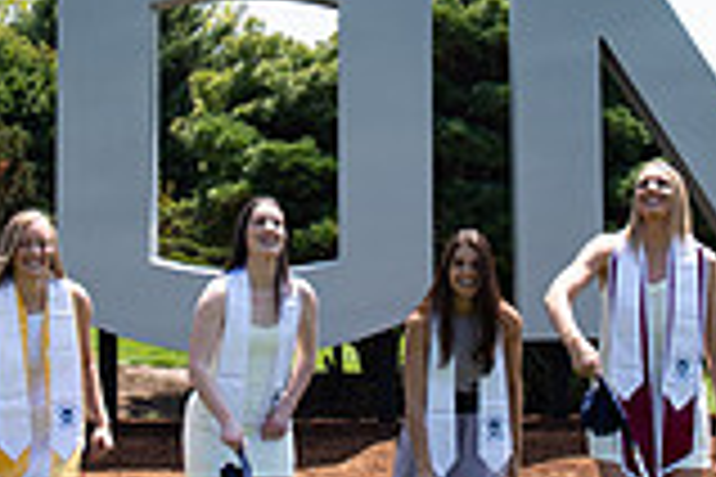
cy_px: -20
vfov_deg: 10.4
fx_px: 2605
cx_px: 324
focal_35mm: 131
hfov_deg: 15.6
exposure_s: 1/250
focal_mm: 24
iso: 100
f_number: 5.6
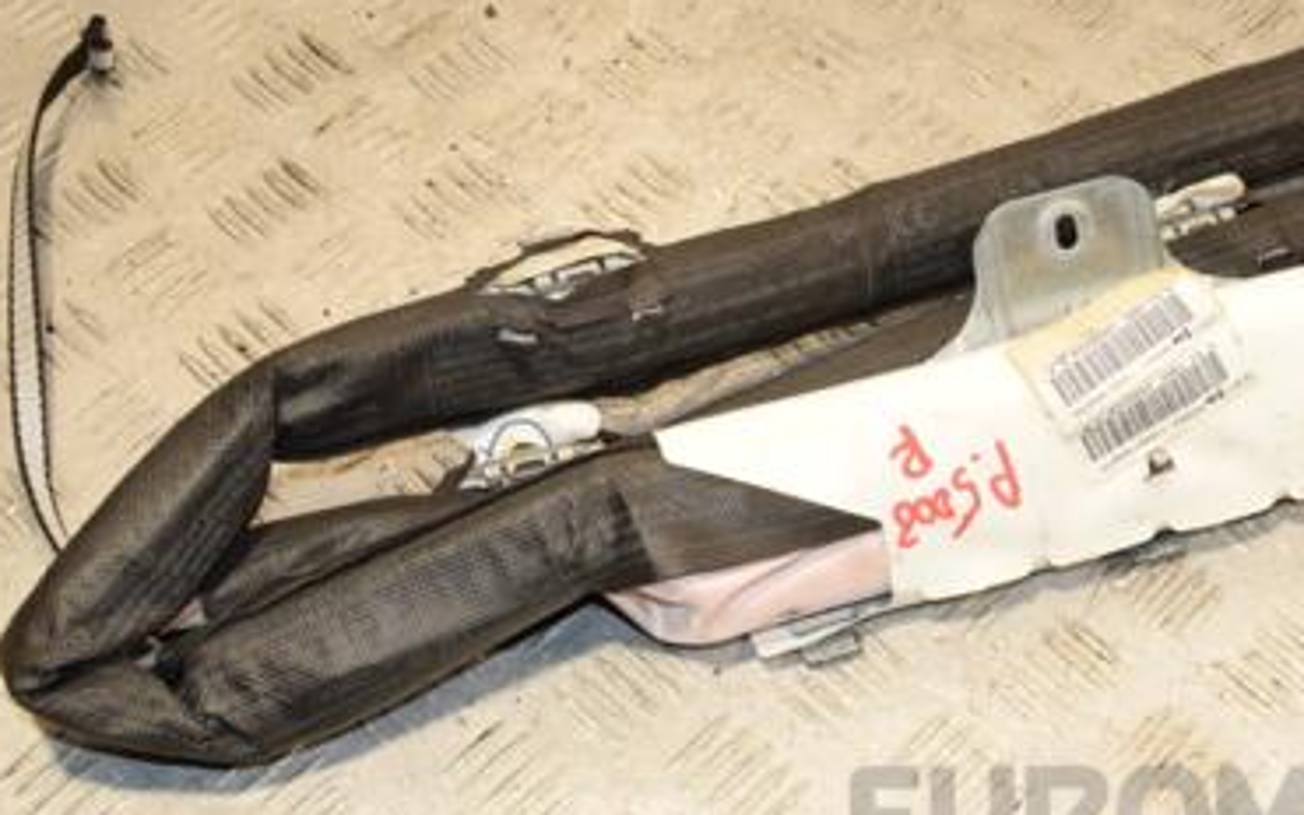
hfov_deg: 32.9
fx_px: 2197
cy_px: 351
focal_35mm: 62
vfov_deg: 21.0
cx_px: 784
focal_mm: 25
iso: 800
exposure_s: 1/200
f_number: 9
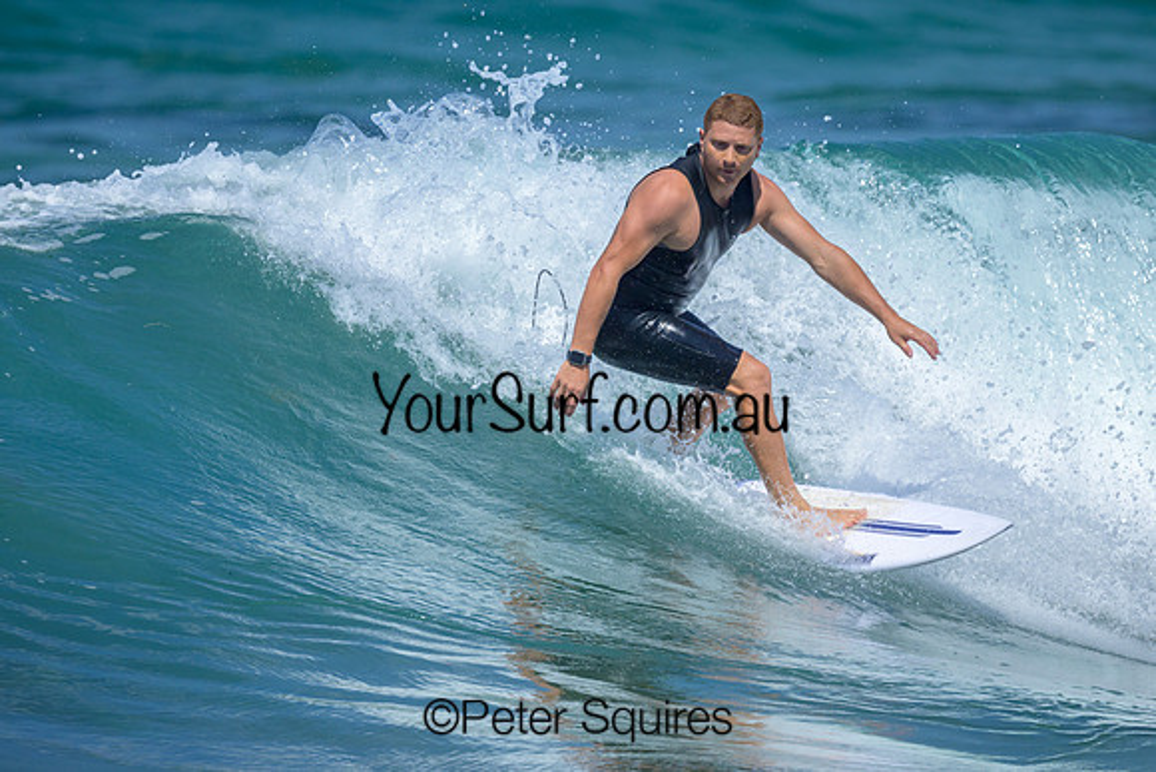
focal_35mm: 1092
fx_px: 35061
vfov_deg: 1.3
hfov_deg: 1.9
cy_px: 462
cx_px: 510
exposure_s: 1/2500
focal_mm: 800
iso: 320
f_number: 6.3
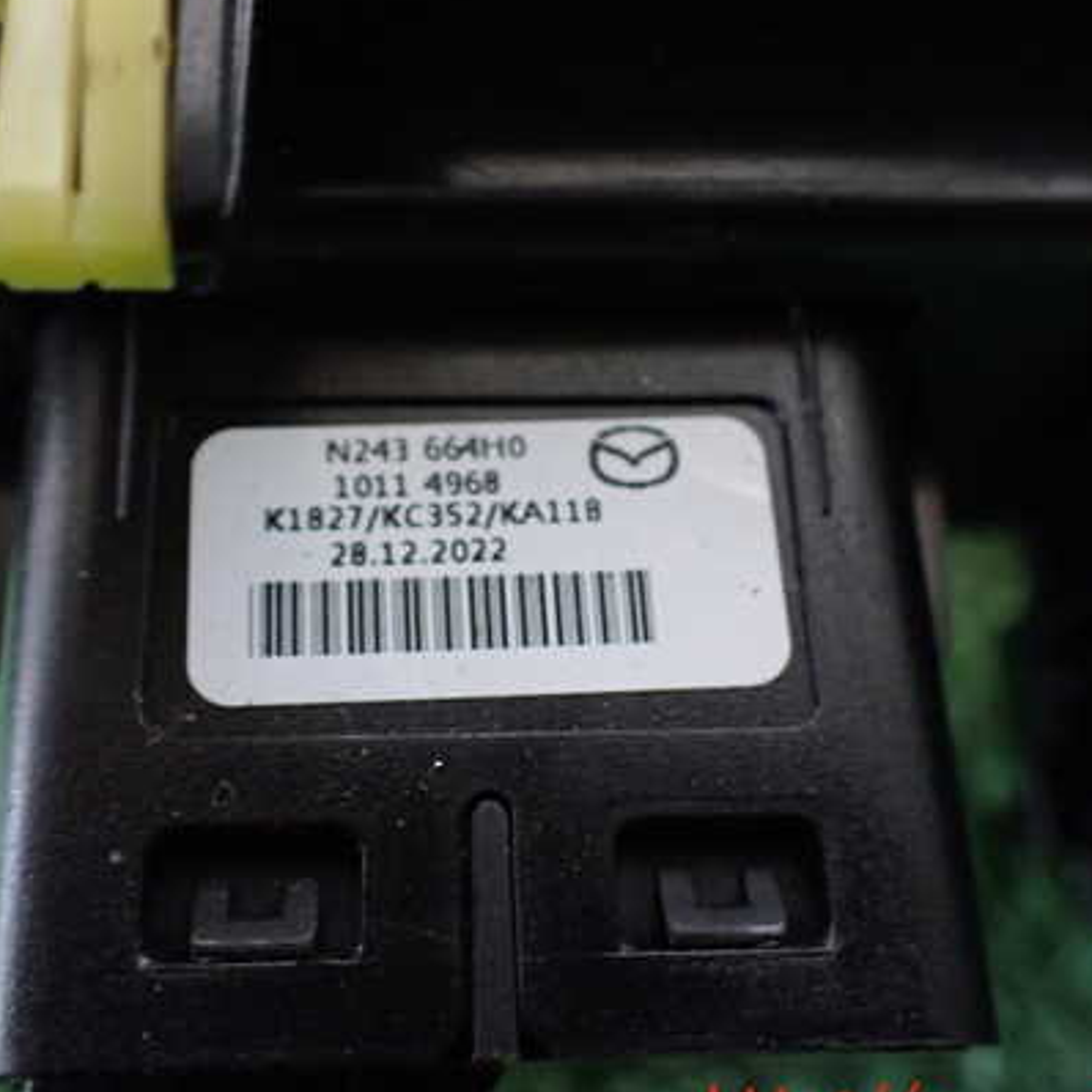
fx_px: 1428
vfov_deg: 41.9
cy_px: 530
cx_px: 505
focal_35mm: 40
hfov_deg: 41.8
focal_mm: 5.4
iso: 800
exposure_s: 1/60
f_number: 2.3
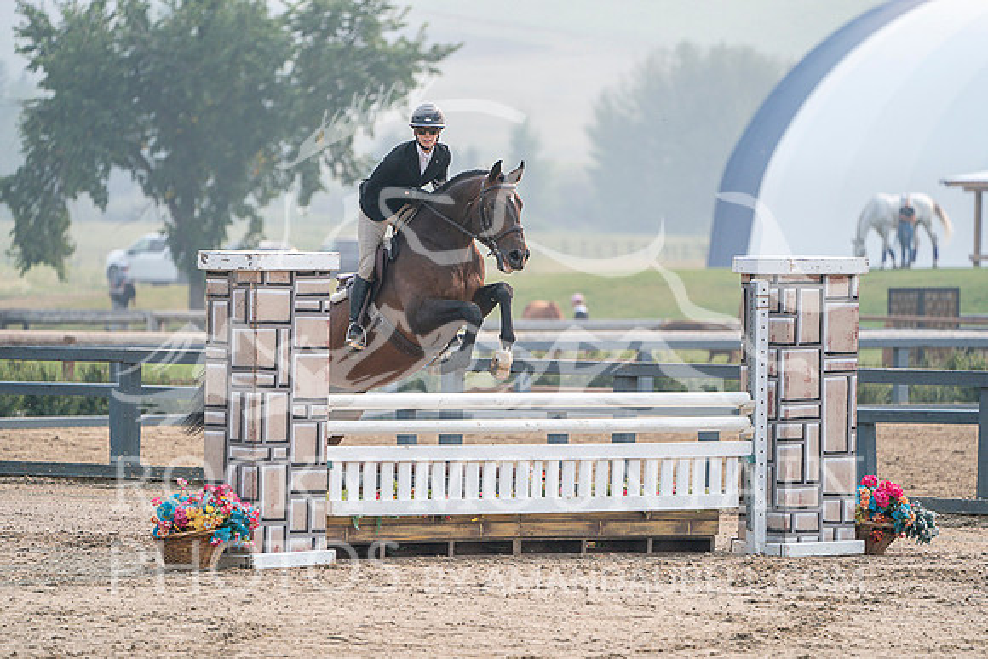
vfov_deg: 4.1
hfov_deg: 6.1
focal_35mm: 336
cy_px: 330
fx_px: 9223
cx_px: 494
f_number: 5.6
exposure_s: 1/800
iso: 500
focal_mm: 336
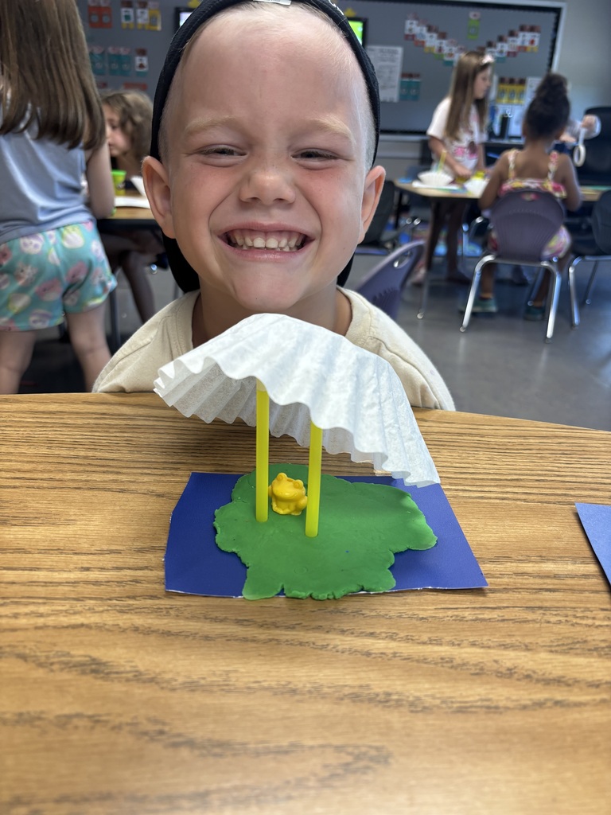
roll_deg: -3.3
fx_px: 612
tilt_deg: -24.2
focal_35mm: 26
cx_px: 306
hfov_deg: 53.1
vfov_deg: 67.3
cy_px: 408
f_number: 1.6
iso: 125
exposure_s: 1/60
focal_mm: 5.96
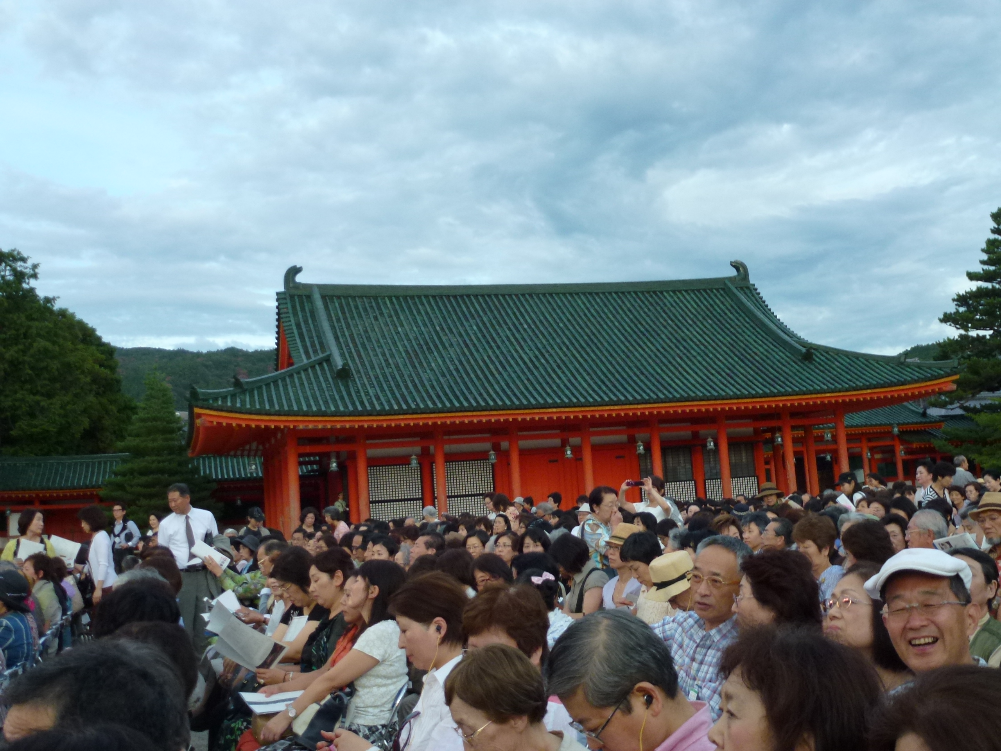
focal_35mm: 38
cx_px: 500
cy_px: 376
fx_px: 1099
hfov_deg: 49.0
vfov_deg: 37.7
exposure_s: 1/160
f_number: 3.8
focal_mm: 6.8
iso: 200
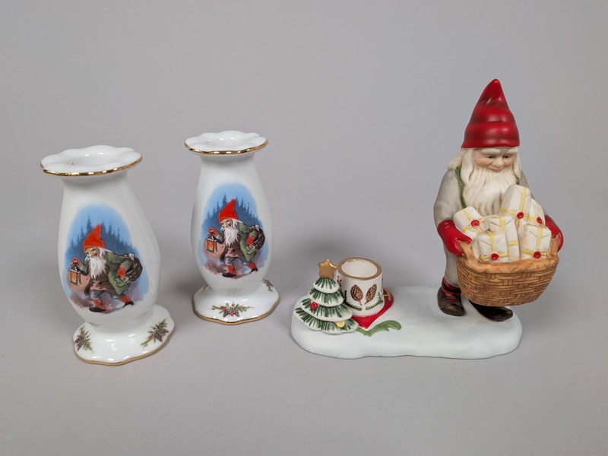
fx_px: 422
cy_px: 228
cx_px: 304
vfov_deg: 56.8
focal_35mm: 24
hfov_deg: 71.6
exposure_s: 1/50
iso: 39
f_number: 1.7
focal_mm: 4.53
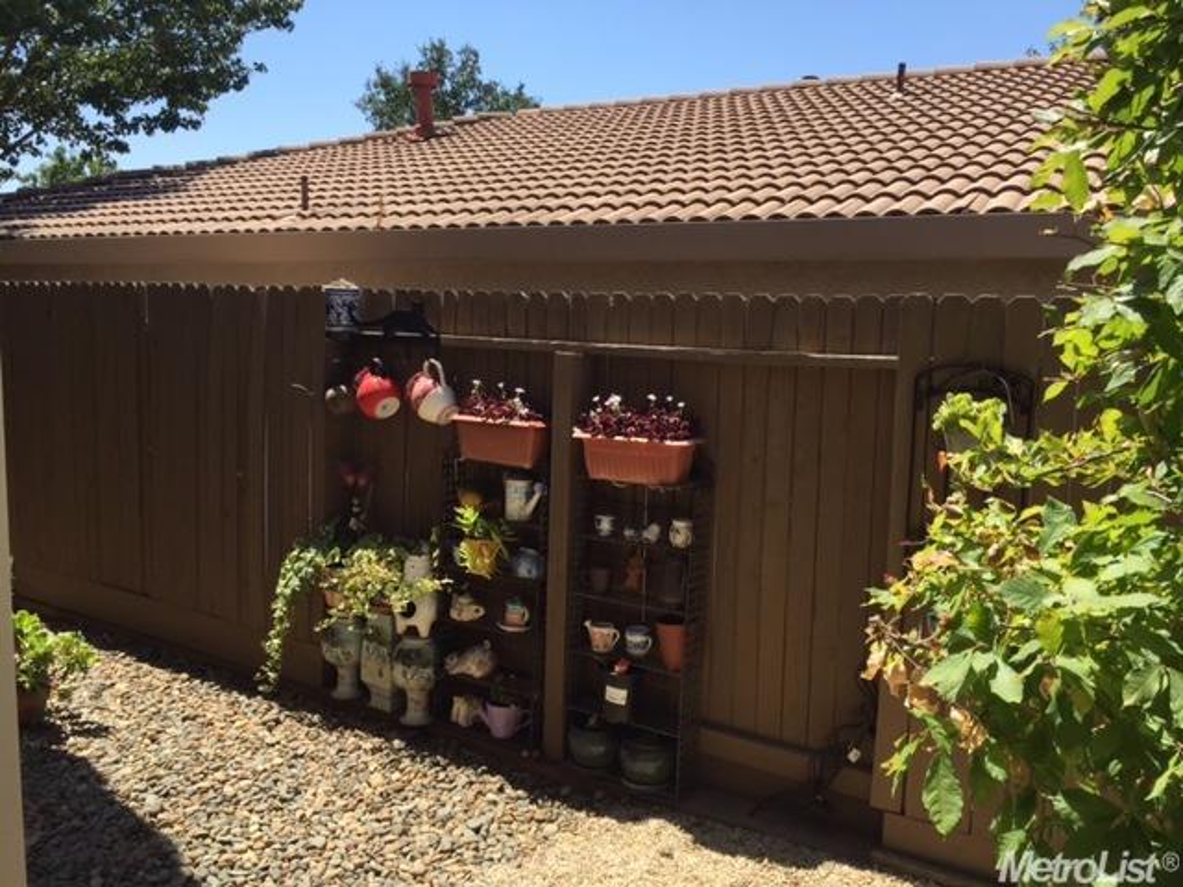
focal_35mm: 29
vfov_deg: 48.2
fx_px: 991
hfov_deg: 61.7
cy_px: 444
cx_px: 592
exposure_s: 1/1236
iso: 32
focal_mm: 4.15
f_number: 2.2
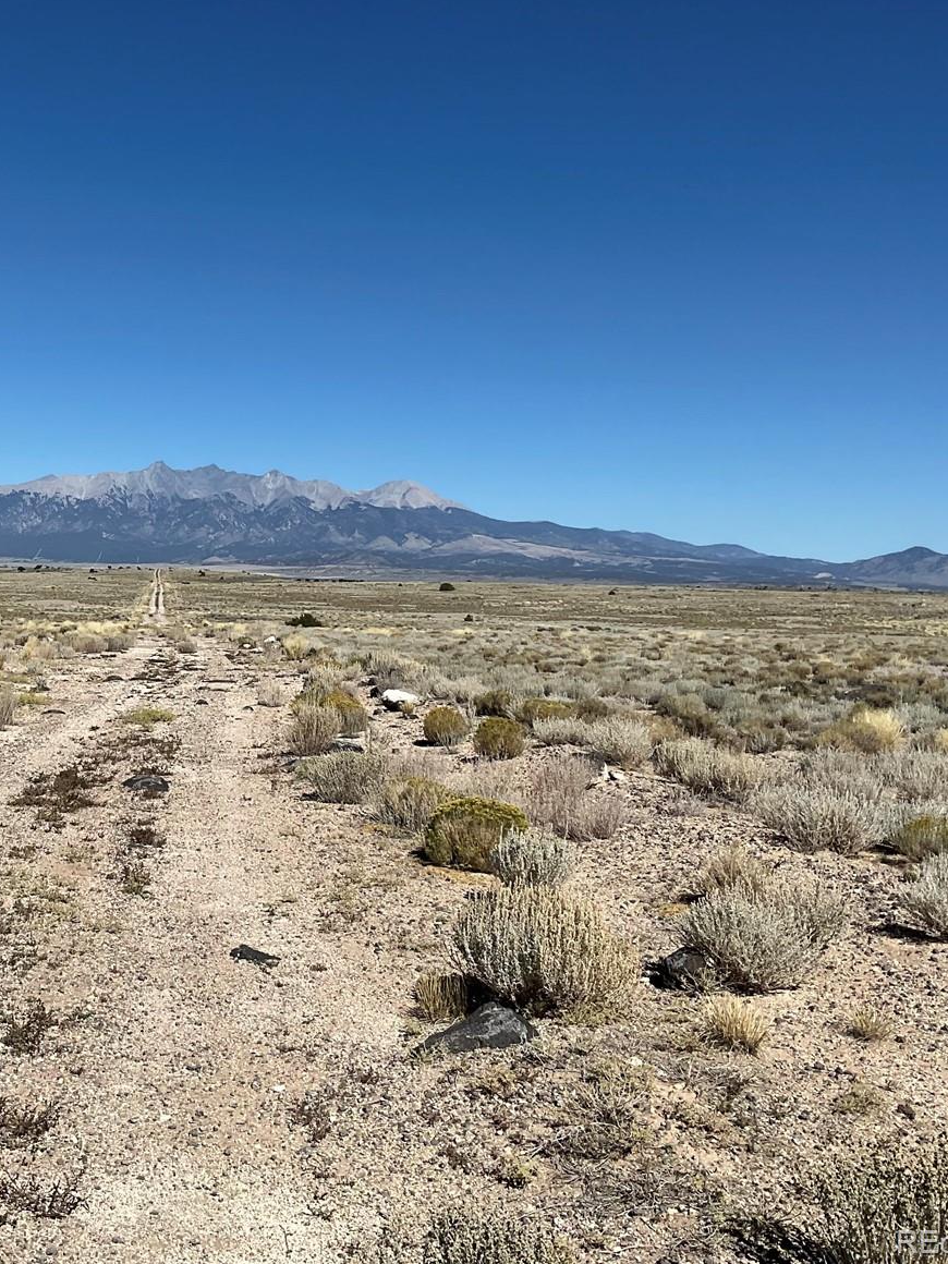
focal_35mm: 40
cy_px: 611
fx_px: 1461
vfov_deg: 46.8
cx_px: 202
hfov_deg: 34.9
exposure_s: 1/3534
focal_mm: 3
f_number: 1.8
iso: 16
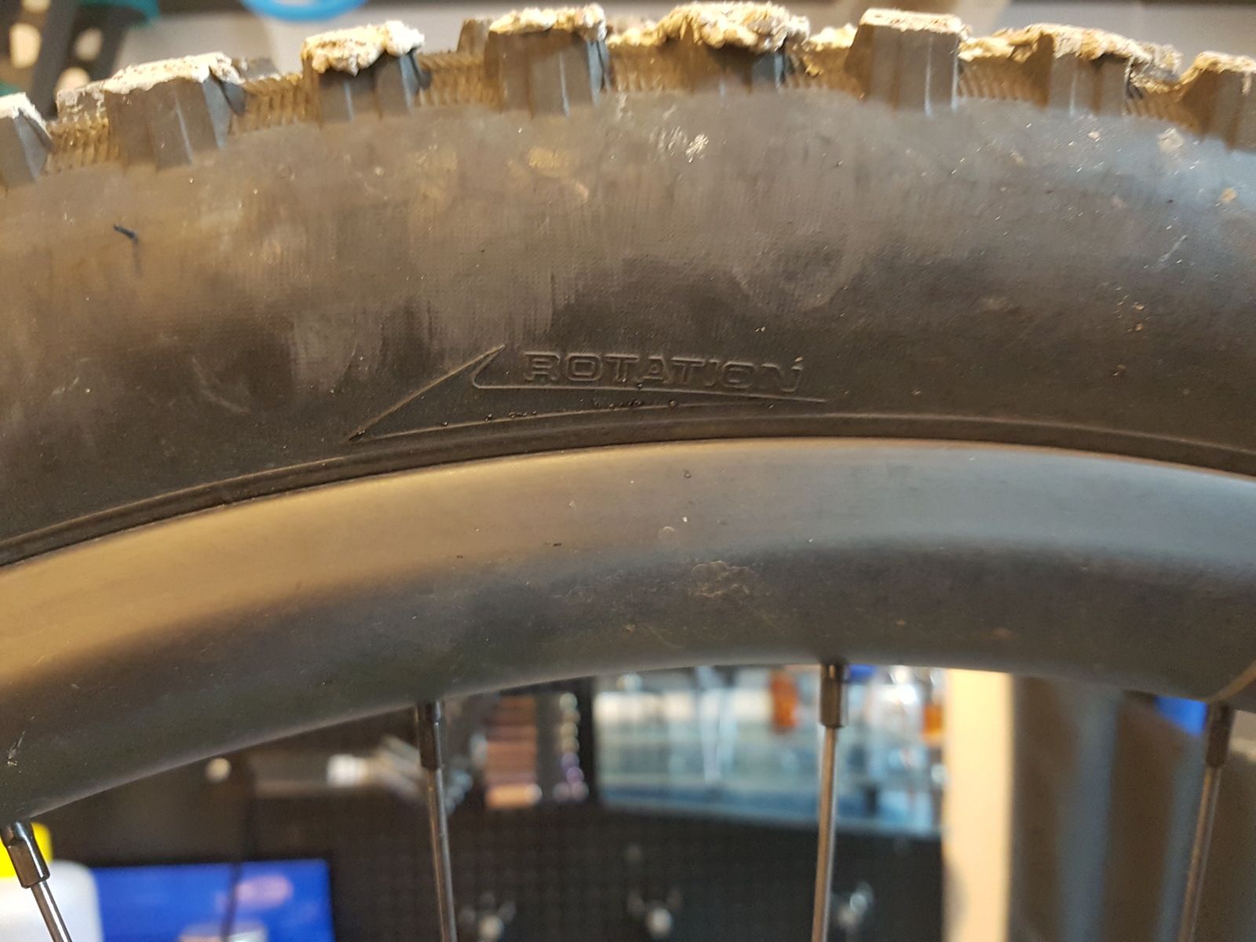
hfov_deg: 67.3
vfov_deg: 53.1
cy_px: 471
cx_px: 628
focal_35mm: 26
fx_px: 943
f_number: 1.7
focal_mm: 4.2
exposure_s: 1/10
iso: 400
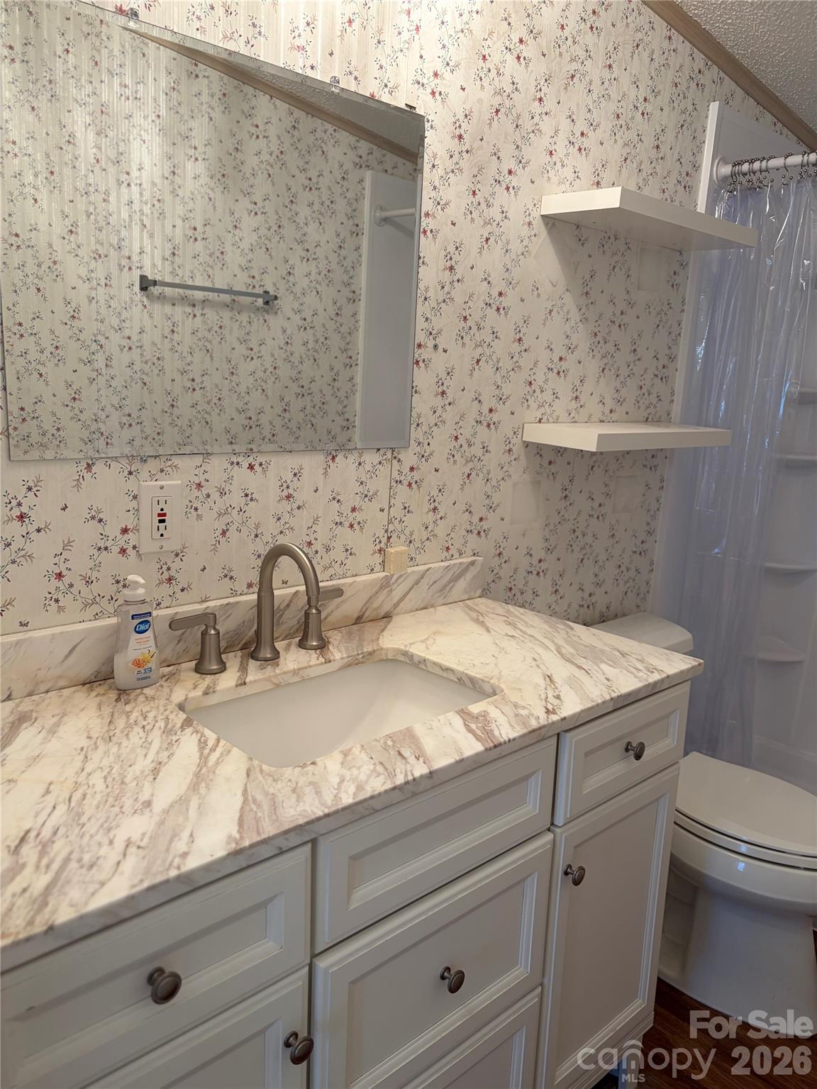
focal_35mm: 26
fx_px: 818
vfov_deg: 67.3
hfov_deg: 53.1
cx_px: 408
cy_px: 544
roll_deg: -2.6
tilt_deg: -12.0
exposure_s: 1/60
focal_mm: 5.96
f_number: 1.6
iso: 80
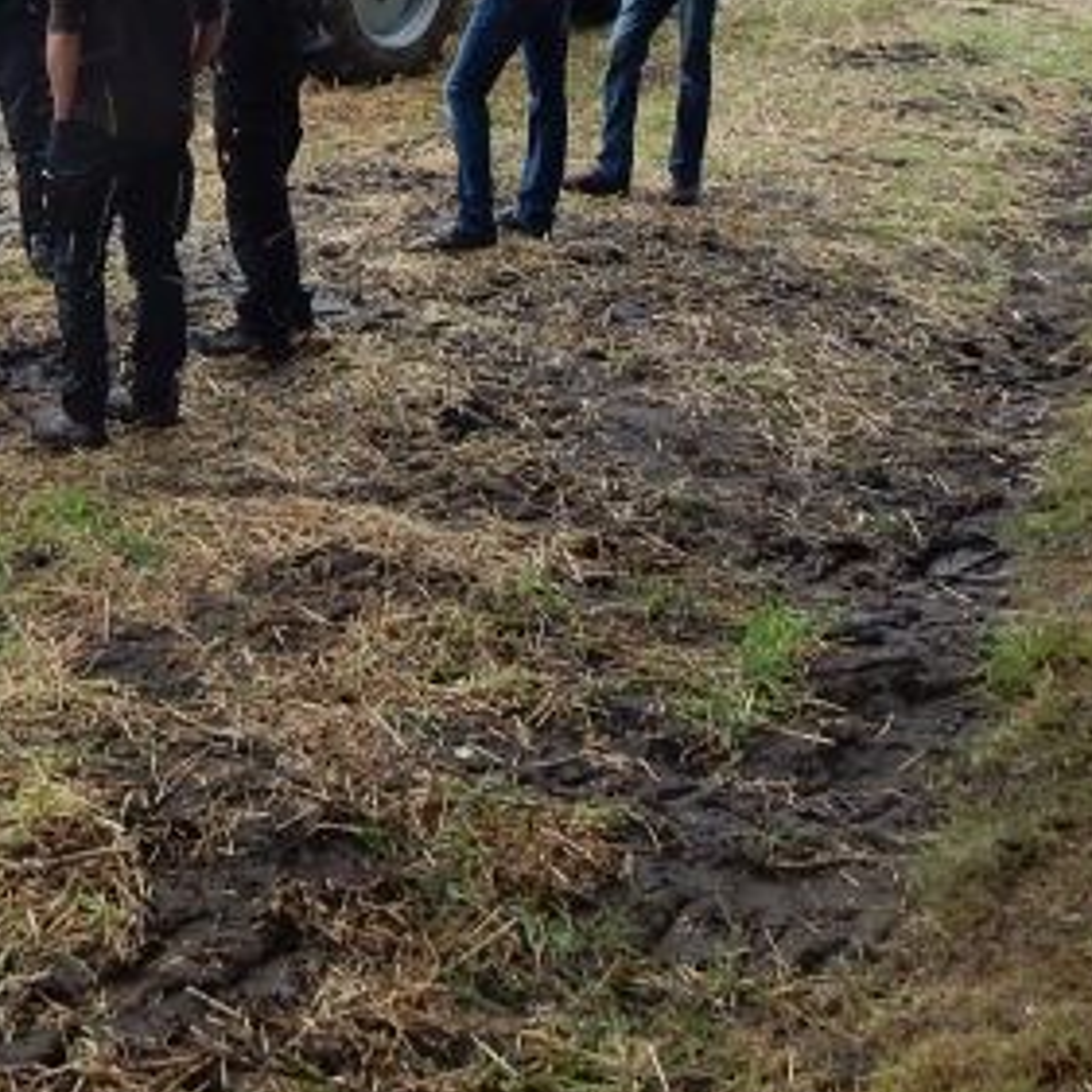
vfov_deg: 25.7
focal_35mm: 63
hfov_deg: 26.9
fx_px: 2248
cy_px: -43
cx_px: 272
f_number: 3.7
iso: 125
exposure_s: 1/250
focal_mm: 4.5
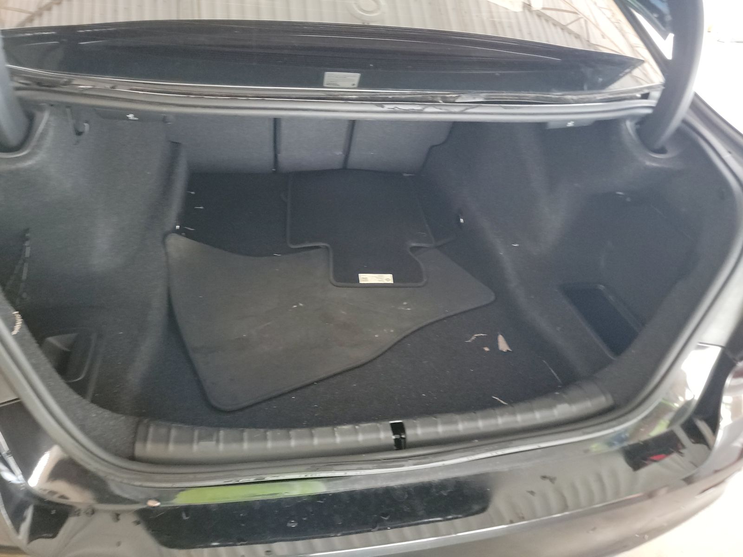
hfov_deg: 71.6
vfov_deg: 56.8
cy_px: 278
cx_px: 372
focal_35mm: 24
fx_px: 515
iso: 1290
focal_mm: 6.7
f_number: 1.8
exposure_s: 1/59
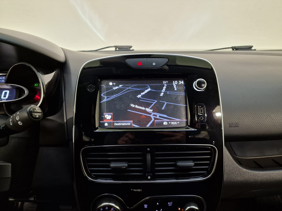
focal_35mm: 23
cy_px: 106
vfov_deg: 58.9
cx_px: 141
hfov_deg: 73.9
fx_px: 187
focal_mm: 6.4
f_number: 1.8
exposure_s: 1/50
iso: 250
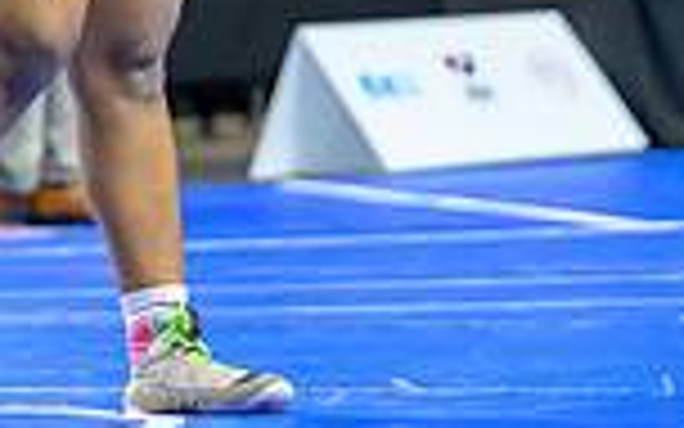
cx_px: -747
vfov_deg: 2.9
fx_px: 8389
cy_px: -429
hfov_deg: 4.6
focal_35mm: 450
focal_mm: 97
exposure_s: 1/800
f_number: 2.8
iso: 3200
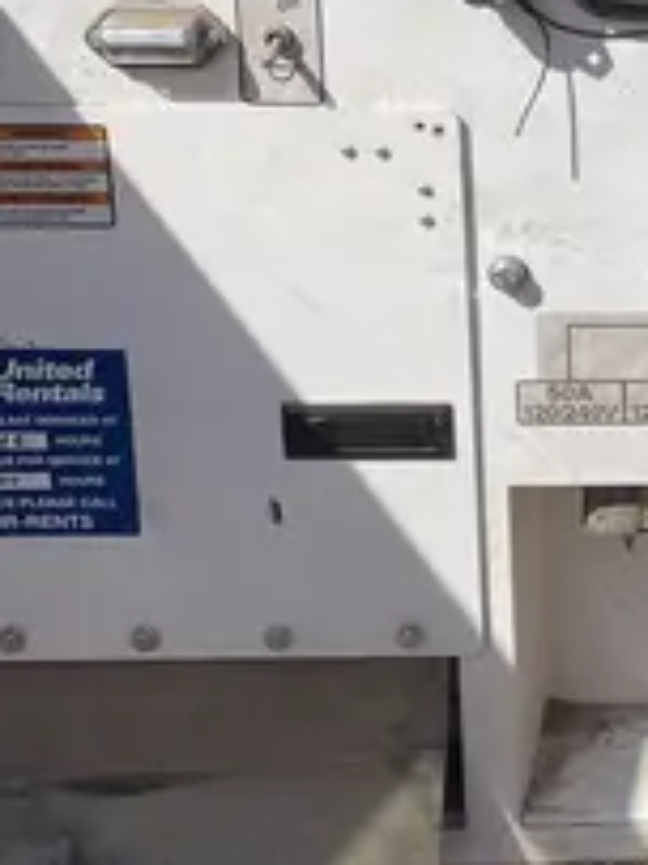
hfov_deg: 14.3
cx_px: 1074
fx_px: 2349
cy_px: 173
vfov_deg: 20.6
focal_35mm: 94
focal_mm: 4.2
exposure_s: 1/5556
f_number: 1.6
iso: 32
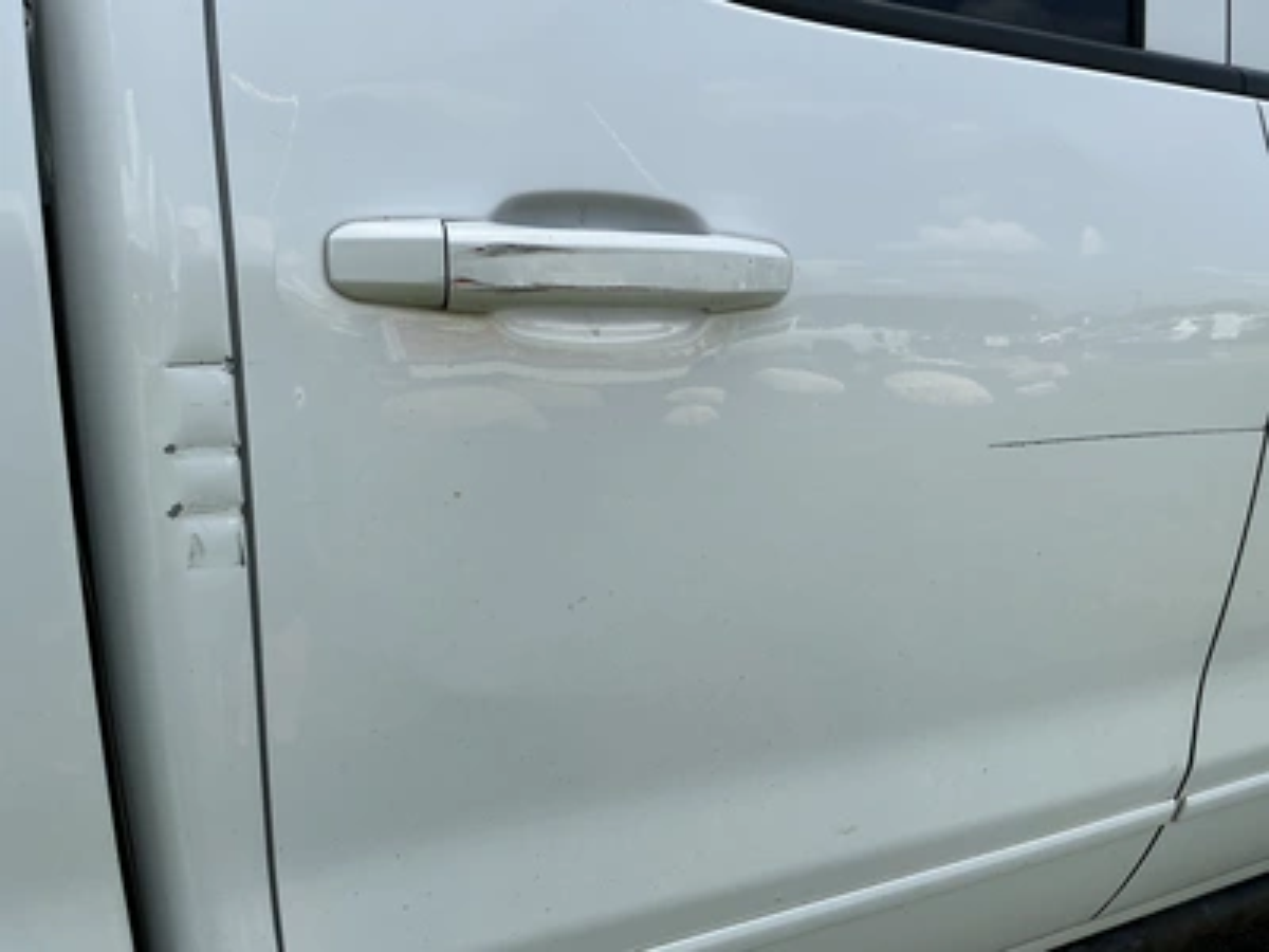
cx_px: 634
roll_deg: -4.9
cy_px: 476
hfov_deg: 63.4
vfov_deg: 49.7
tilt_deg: -16.1
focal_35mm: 28
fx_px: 1026
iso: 25
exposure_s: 1/1534
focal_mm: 3
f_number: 1.8
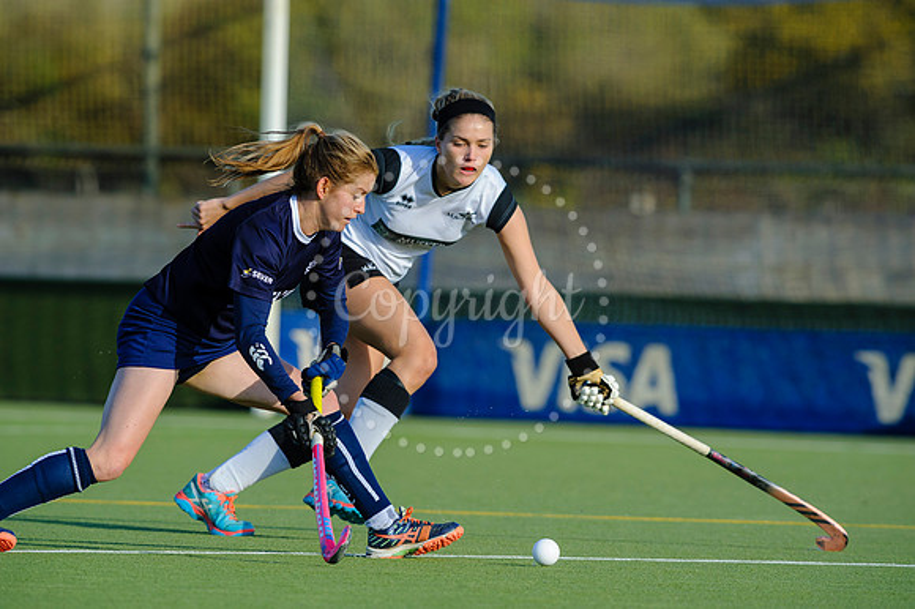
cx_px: 458
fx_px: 12701
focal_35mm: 500
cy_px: 304
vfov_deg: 2.7
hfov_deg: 4.1
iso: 720
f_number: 6.7
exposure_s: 1/2000
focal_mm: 500
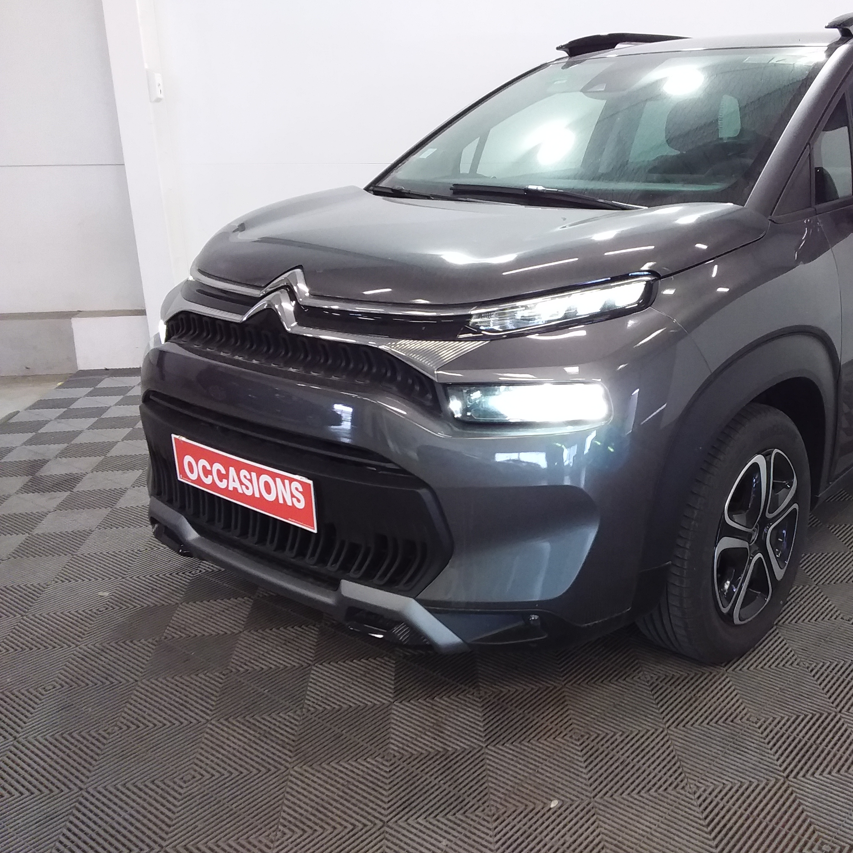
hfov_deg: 47.5
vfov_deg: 48.4
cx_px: 582
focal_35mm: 34
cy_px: 421
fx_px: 948
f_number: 1.9
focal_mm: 2.91
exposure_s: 1/33
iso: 125
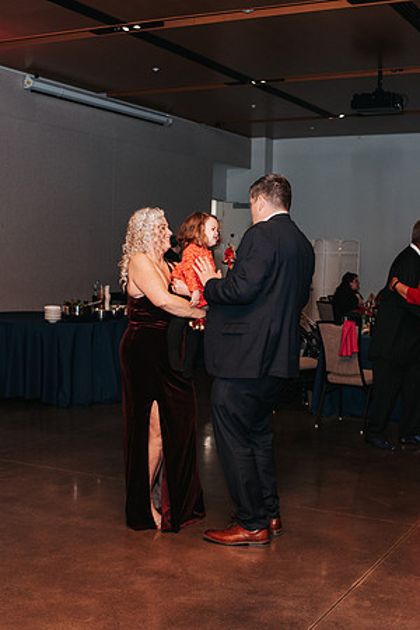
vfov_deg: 37.5
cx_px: 230
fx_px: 928
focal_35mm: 53
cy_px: 315
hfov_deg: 25.5
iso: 1000
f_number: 2.8
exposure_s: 1/200
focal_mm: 35
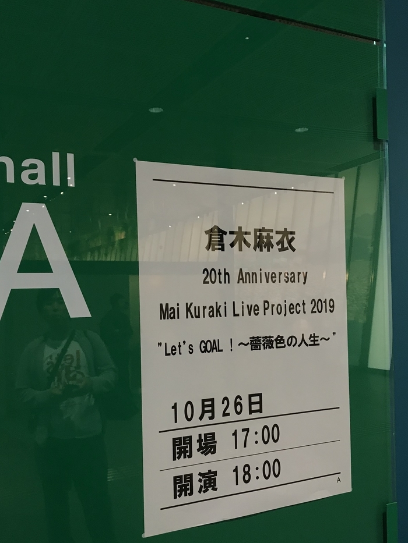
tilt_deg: -0.1
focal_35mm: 36
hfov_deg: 39.7
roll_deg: -0.4
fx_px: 566
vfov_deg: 51.2
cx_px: 196
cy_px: 304
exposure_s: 1/17
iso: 50
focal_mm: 3.99
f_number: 1.8
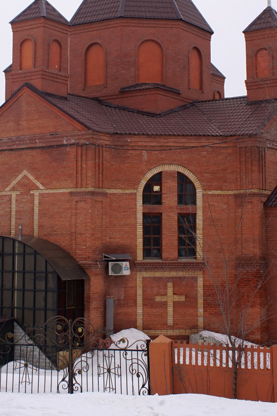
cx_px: 128
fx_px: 796
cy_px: 138
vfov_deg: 29.0
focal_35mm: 69
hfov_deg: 19.7
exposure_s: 1/80
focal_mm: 36
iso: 400
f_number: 13
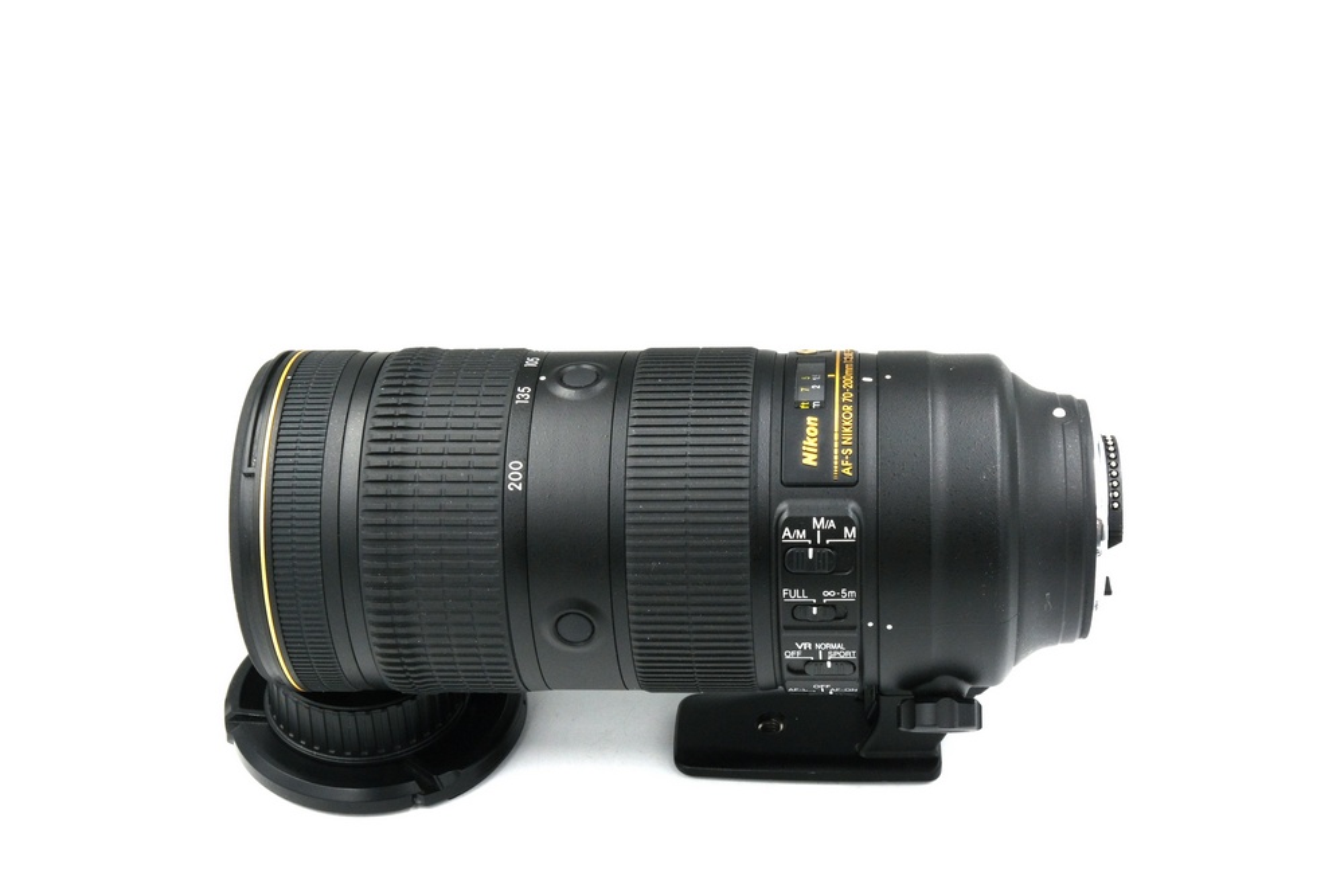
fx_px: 2016
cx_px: 672
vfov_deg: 25.1
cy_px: 448
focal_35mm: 54
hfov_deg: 36.9
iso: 800
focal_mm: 35.8
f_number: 14
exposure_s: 1/125
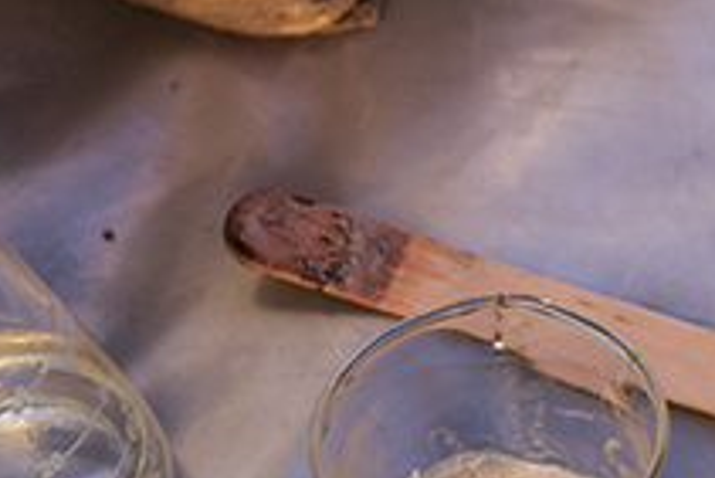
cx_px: 925
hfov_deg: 4.6
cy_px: 359
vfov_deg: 3.1
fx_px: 8884
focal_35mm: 447
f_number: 5.3
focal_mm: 70
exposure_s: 1/500
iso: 100
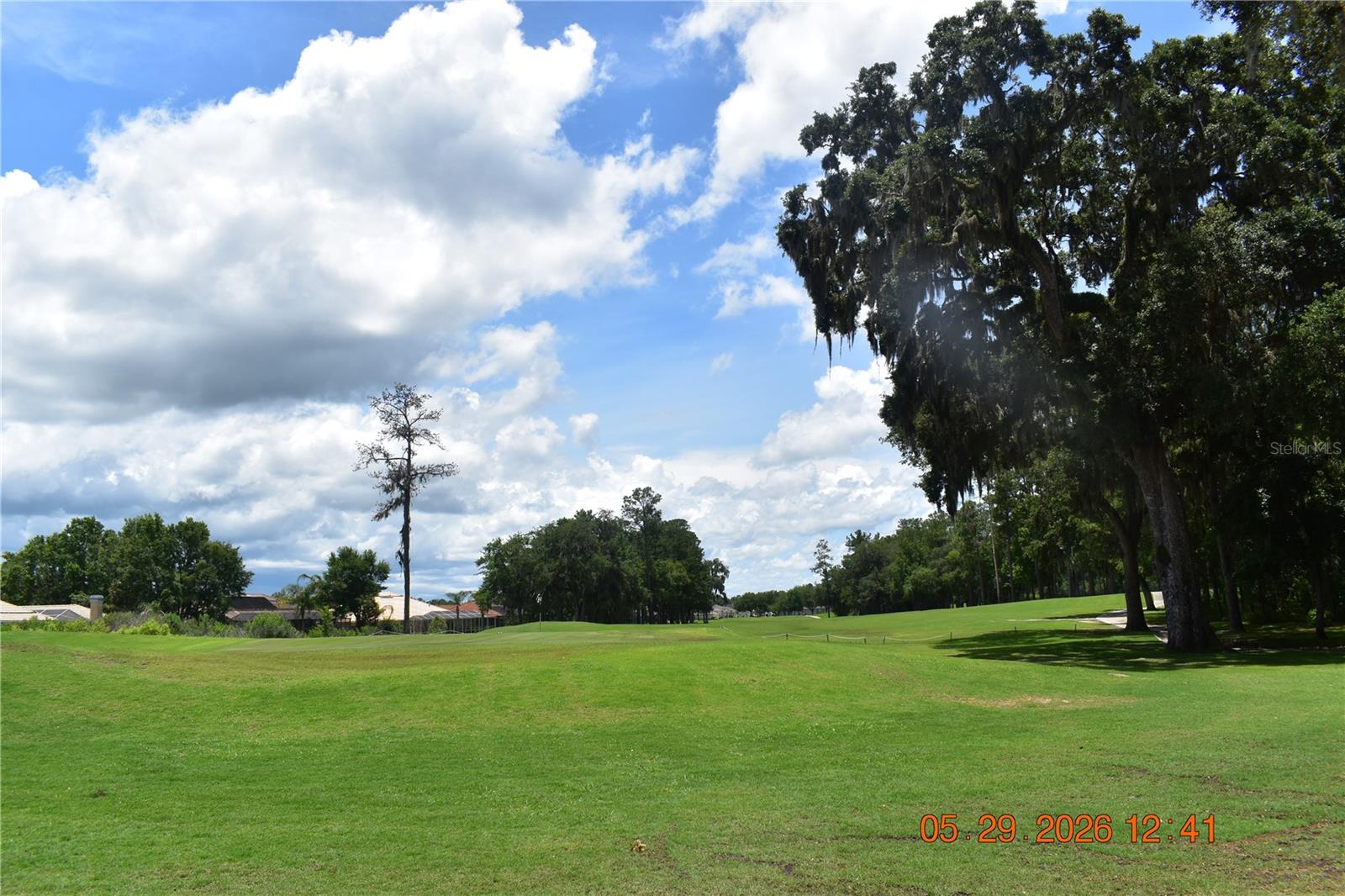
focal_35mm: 27
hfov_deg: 67.4
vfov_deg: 47.9
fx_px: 1008
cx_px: 672
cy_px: 448
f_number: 11
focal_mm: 18
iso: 320
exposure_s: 1/500
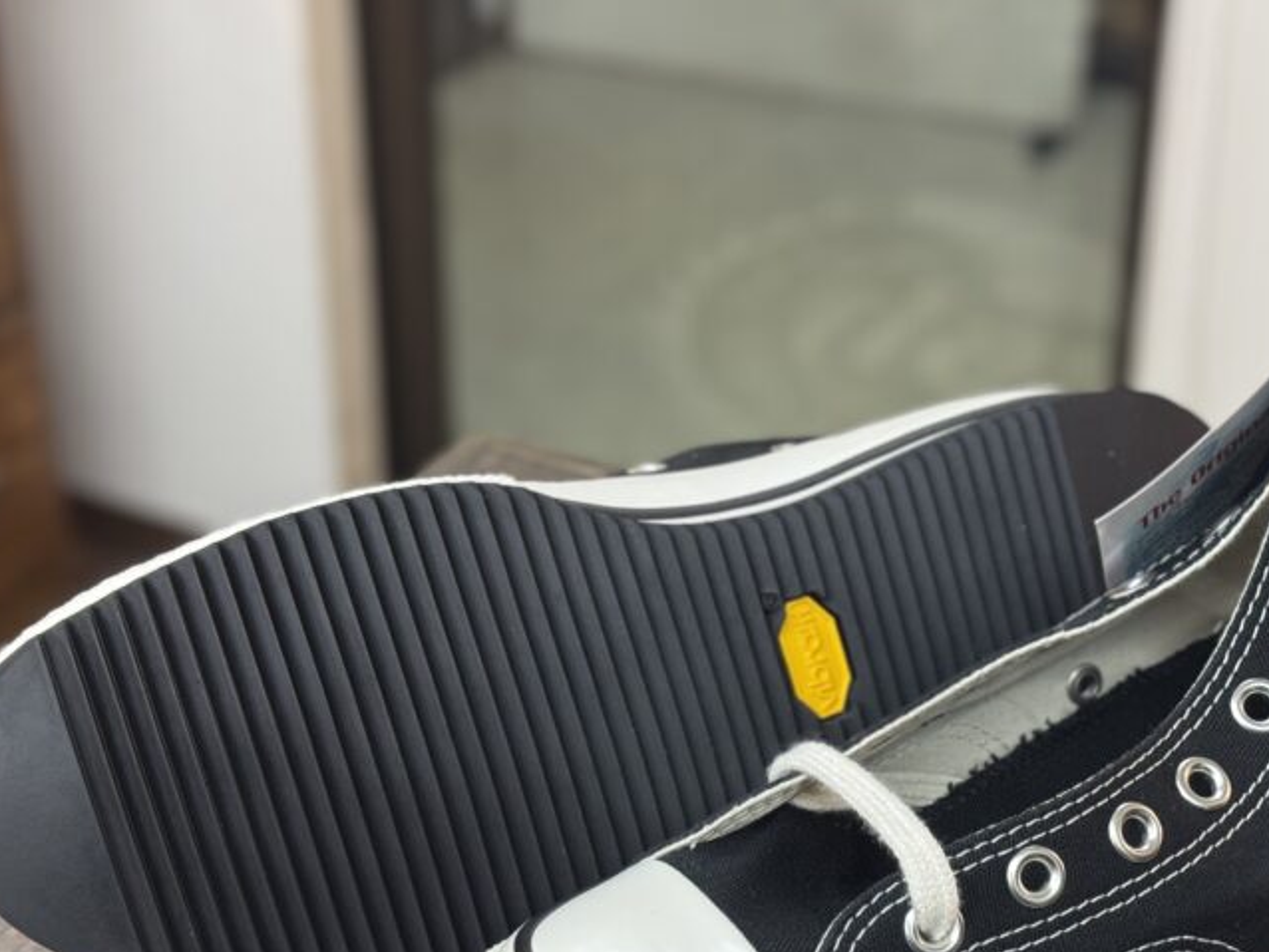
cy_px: 747
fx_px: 2824
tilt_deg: -35.3
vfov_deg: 19.0
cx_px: 810
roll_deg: -1.7
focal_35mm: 77
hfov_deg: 25.2
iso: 125
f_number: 1.78
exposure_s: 1/60
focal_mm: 6.76
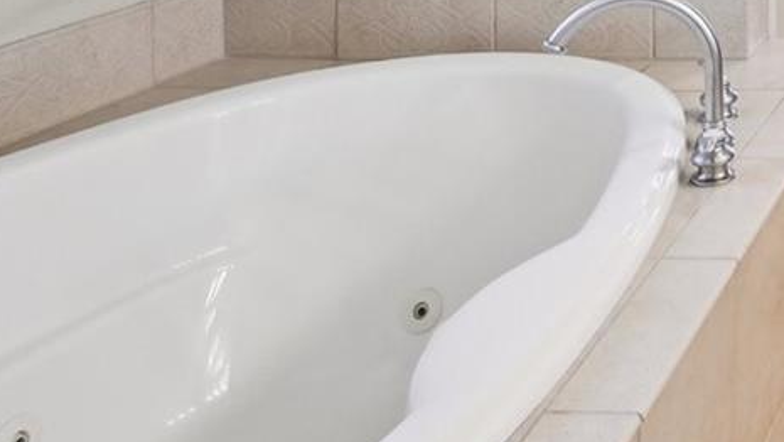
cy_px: -285
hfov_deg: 29.4
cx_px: 1067
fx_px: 1123
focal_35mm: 54
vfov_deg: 18.7
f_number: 11
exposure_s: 1/6
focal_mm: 15
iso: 400
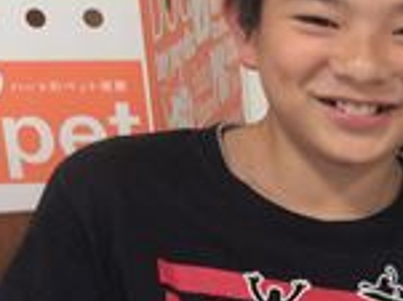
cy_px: 226
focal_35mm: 127
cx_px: 723
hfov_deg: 13.9
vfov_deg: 11.6
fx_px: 1477
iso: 64
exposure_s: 1/25
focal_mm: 3.3
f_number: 2.4
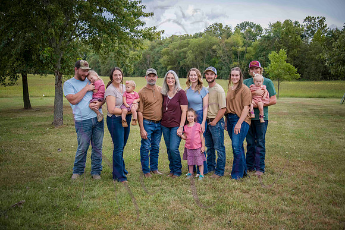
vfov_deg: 35.1
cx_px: 172
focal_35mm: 38
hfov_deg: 50.7
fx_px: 364
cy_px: 115
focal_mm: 38
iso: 400
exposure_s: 1/500
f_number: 4.5
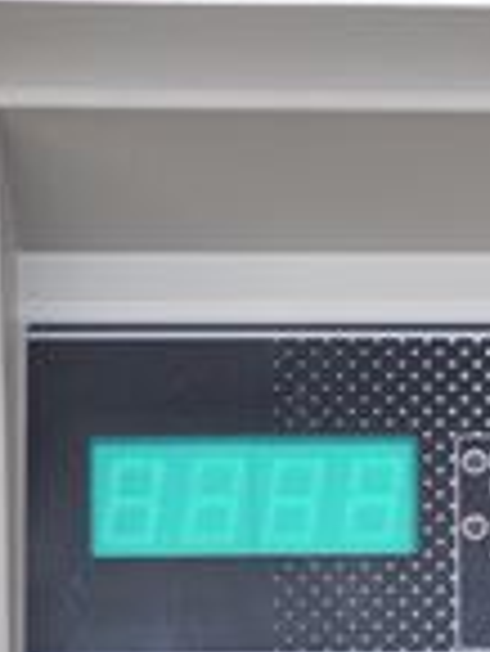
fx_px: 13155
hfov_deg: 2.1
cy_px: 468
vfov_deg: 2.8
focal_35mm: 698
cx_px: 859
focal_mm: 140
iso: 1250
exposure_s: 1/200
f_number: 6.3
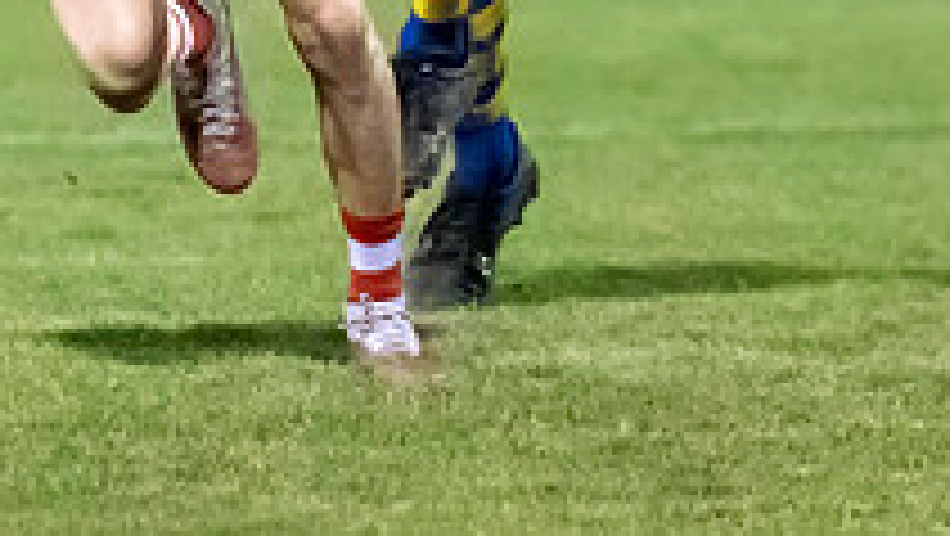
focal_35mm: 1392
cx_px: -174
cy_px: -289
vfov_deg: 0.9
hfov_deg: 1.6
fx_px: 35087
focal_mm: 210
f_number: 2.8
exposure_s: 1/1250
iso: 10000
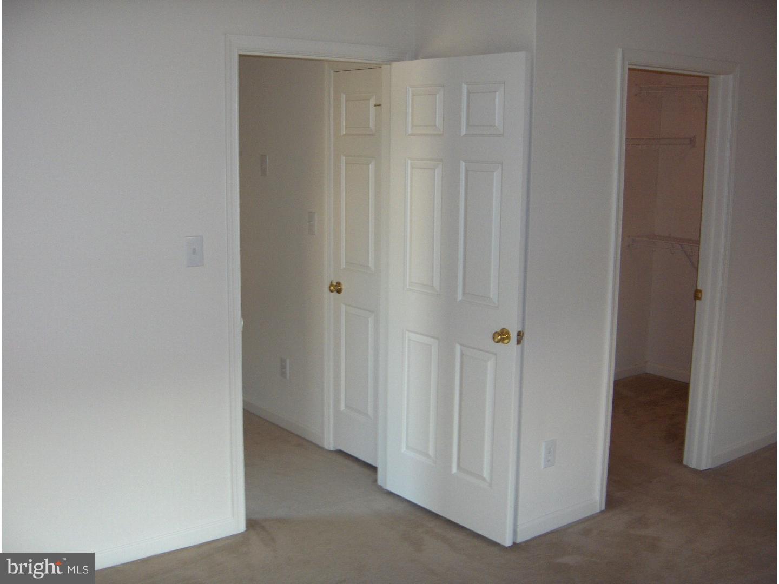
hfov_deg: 47.9
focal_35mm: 39
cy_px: 292
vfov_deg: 36.8
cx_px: 390
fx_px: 878
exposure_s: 1/60
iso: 100
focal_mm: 8
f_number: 2.8
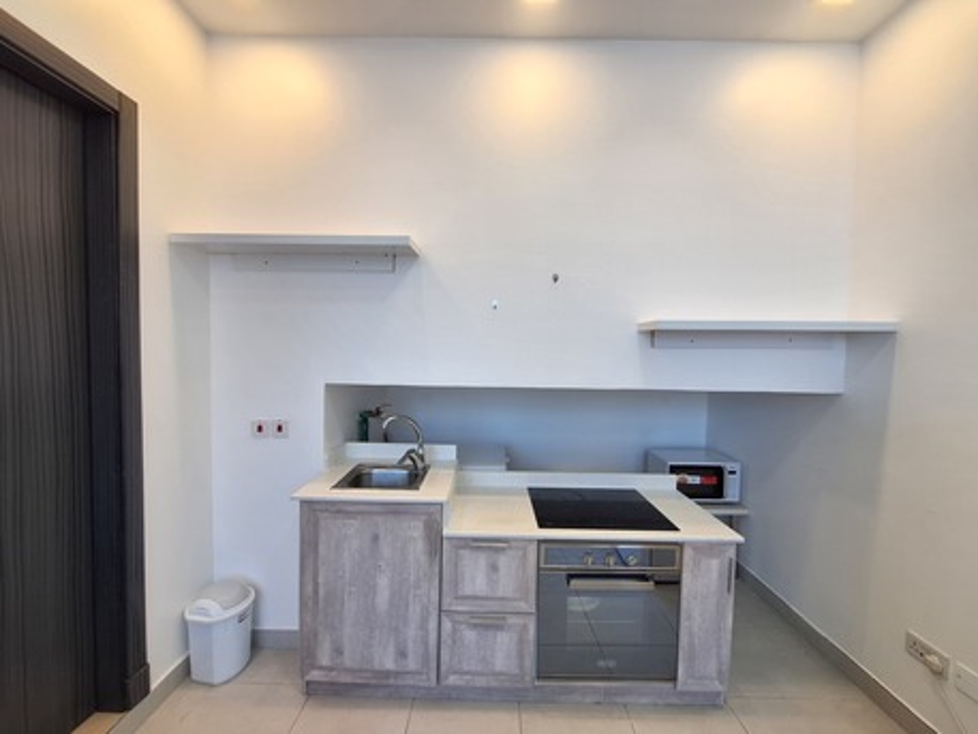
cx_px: 489
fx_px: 367
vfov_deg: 89.9
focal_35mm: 13
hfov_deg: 106.2
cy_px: 367
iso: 64
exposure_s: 1/40
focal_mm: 1.74
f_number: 2.2
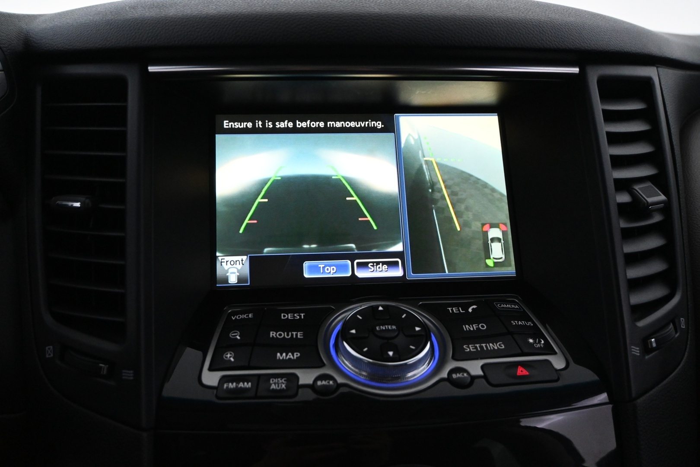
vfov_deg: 39.1
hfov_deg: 56.1
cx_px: 350
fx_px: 656
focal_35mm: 34
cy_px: 234
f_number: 4
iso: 3200
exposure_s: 1/80
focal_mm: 22.5
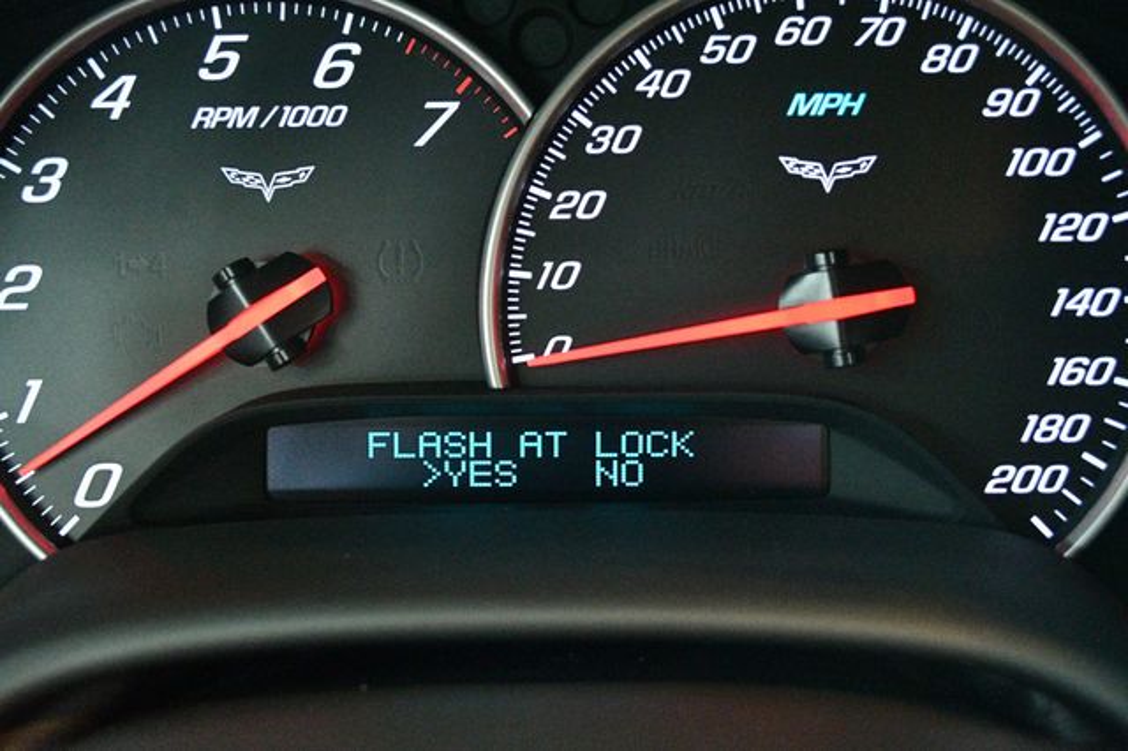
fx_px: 1503
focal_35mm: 48
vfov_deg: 28.0
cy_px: 376
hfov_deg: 41.1
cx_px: 564
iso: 12800
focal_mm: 32
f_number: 4.8
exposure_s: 1/50
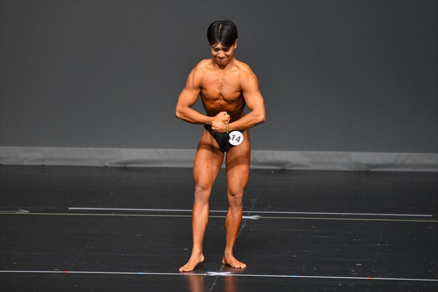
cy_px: 146
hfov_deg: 5.5
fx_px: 4560
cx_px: 219
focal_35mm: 375
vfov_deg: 3.7
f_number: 5.6
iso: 2500
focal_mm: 250
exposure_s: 1/400
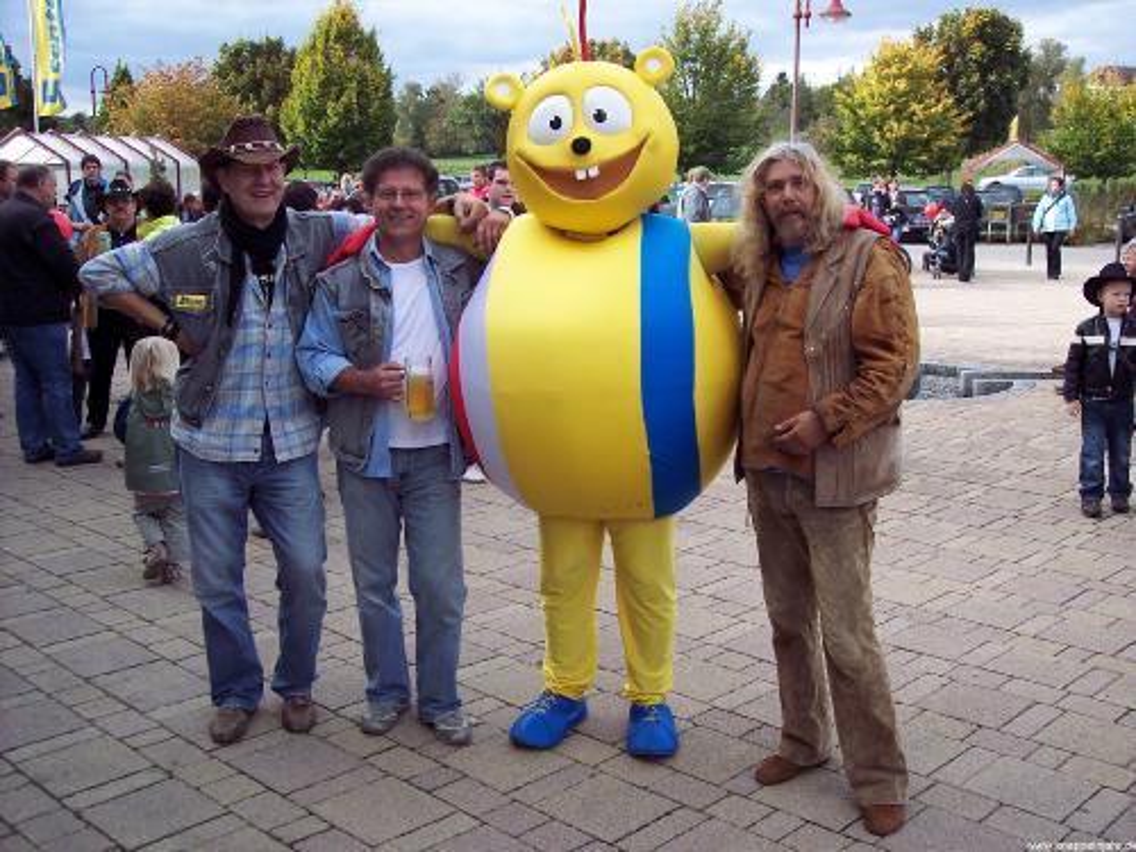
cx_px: 568
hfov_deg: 47.9
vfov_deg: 36.8
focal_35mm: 39
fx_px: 1280
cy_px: 426
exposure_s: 1/250
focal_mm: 8
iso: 100
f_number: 3.4
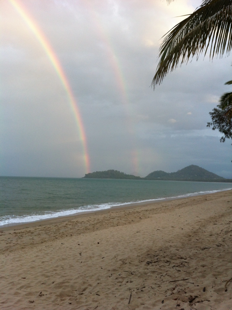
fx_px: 314
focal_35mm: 35
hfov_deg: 40.6
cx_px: 116
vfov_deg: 52.7
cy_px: 155
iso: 80
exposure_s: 1/120
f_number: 2.8
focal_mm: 3.85
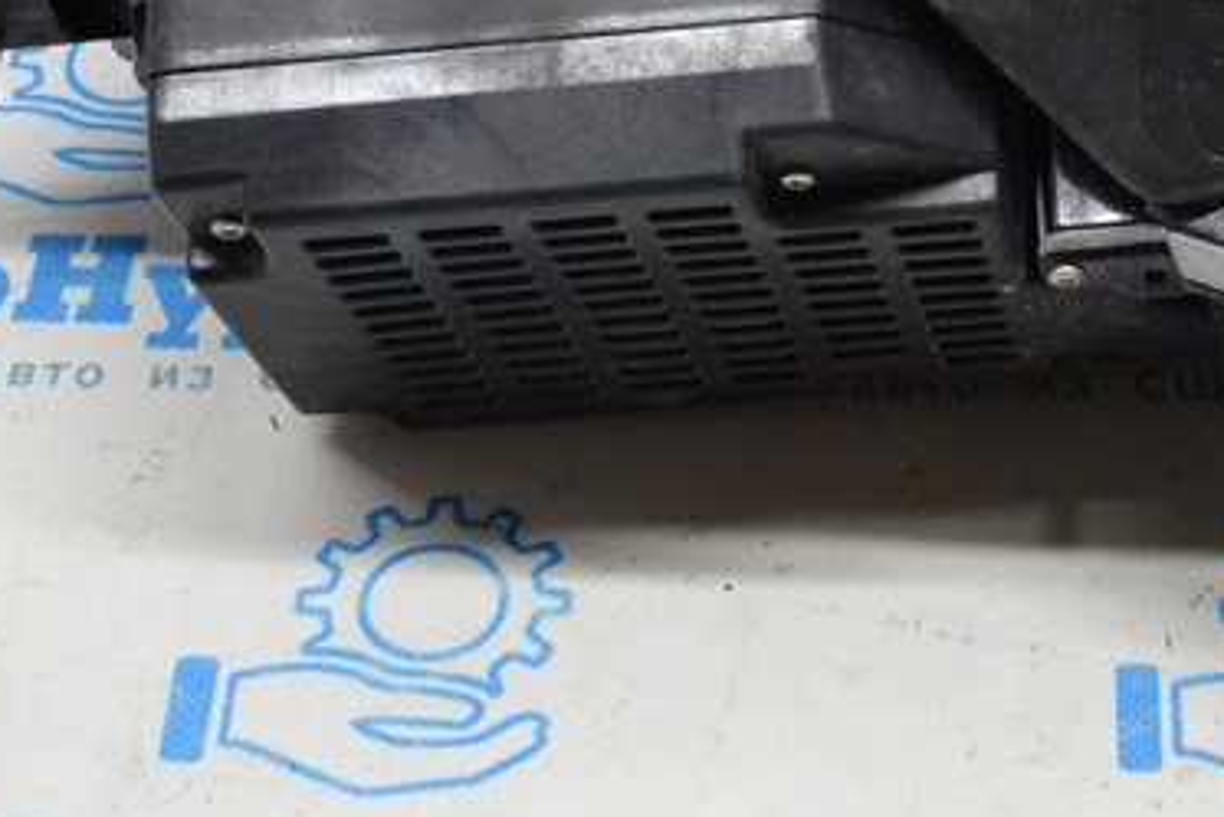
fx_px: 3639
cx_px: 1109
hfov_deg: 18.8
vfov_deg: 12.5
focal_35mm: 107
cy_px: -202
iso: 400
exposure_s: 1/80
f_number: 4.5
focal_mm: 26
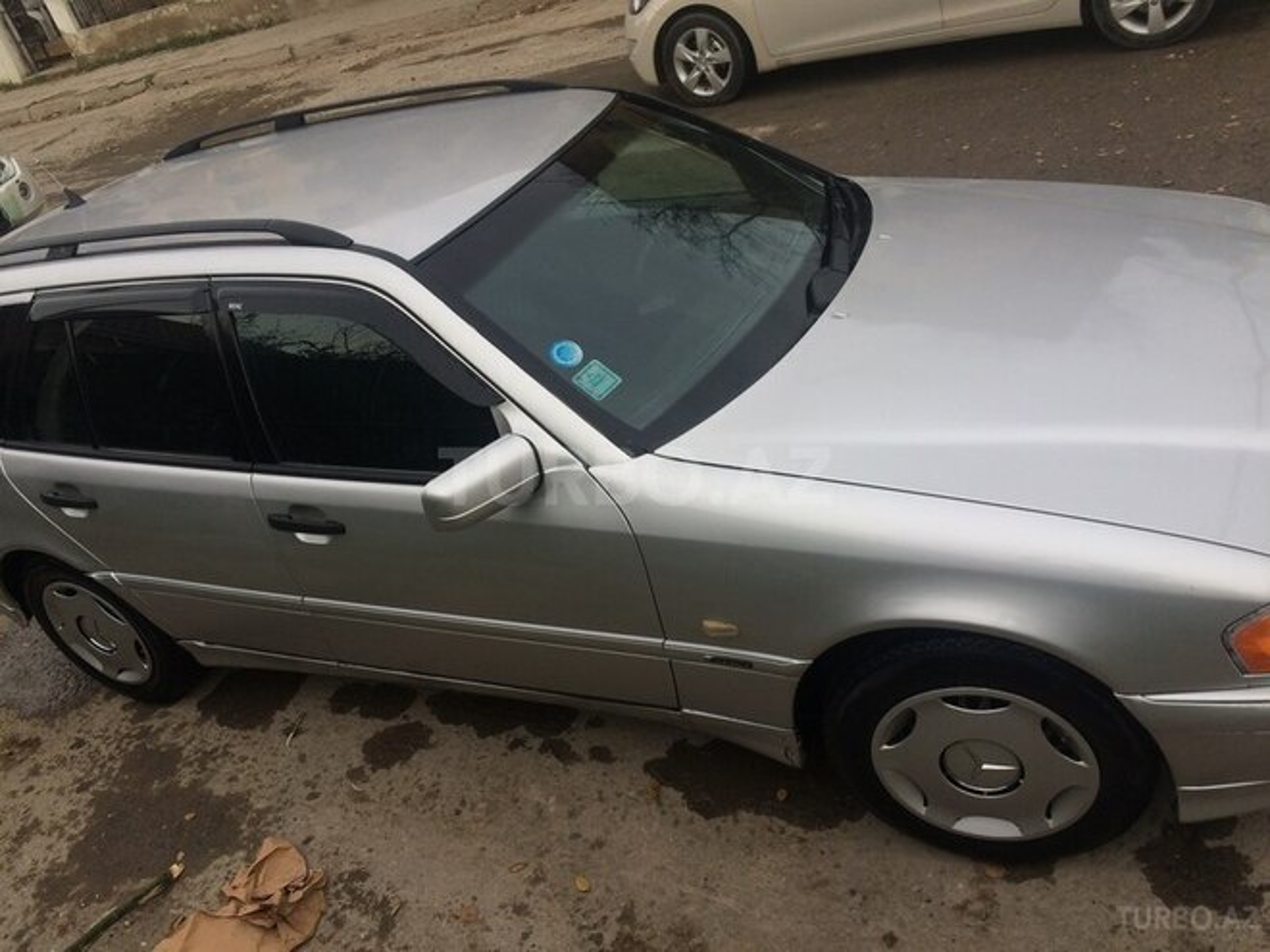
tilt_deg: -31.0
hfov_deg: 61.7
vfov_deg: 48.2
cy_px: 476
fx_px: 1064
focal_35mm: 29
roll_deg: +18.9
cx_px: 635
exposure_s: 1/494
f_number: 2.2
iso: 32
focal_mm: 4.15
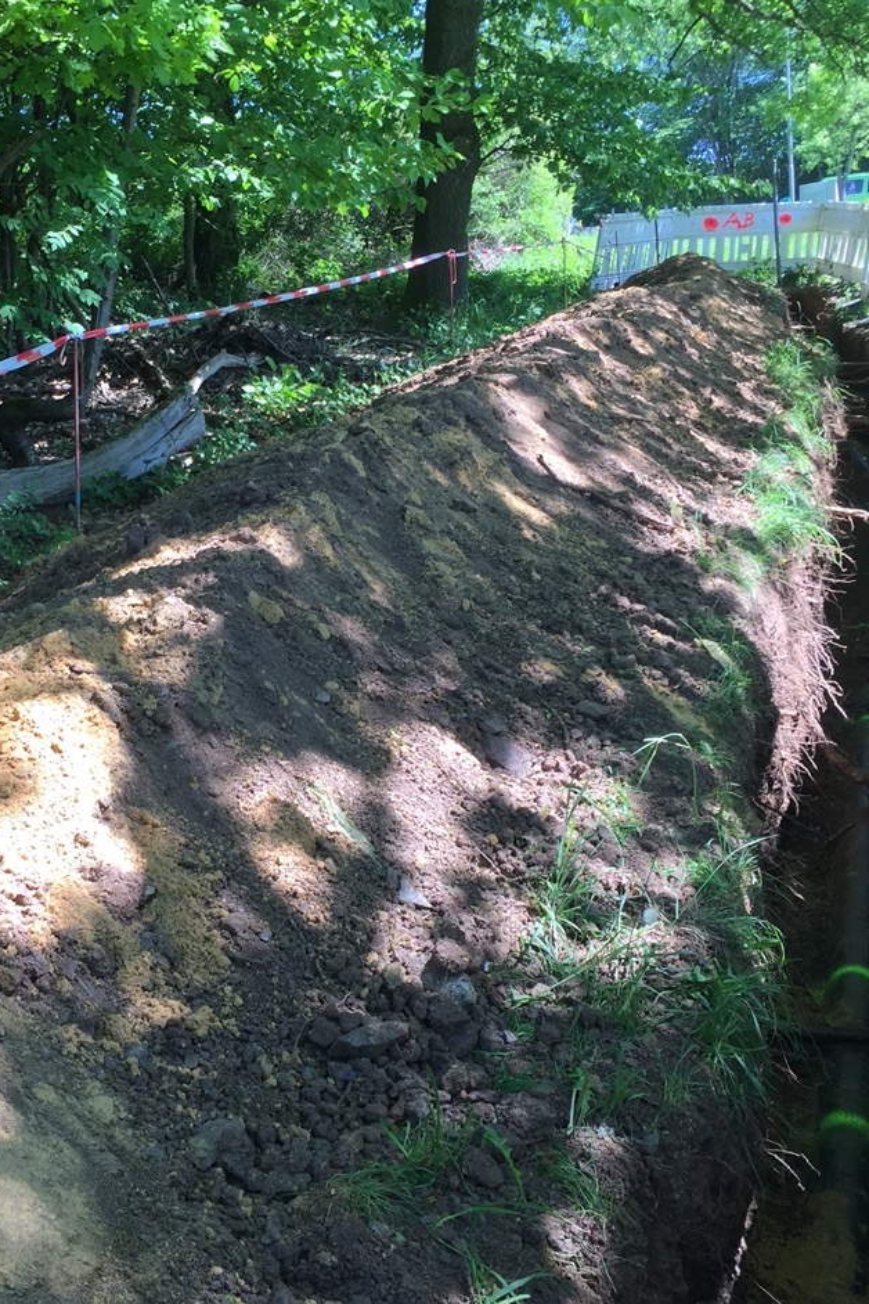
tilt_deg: -10.3
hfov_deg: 32.1
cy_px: 663
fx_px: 1484
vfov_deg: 47.4
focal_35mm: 41
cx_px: 227
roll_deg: +4.9
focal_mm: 4.15
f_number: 2.2
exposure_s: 1/229
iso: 32
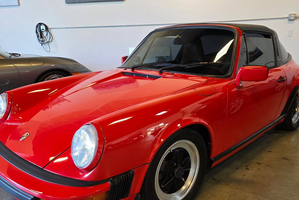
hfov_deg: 60.3
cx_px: 147
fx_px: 258
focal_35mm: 31
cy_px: 129
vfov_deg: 41.9
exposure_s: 1/120
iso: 250
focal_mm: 6.3
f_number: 1.7
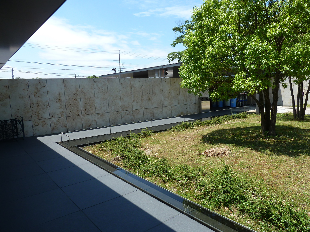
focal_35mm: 25
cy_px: 116
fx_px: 224
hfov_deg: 69.4
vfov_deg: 54.9
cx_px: 155
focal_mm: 4.1
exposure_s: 1/400
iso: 80
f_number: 4
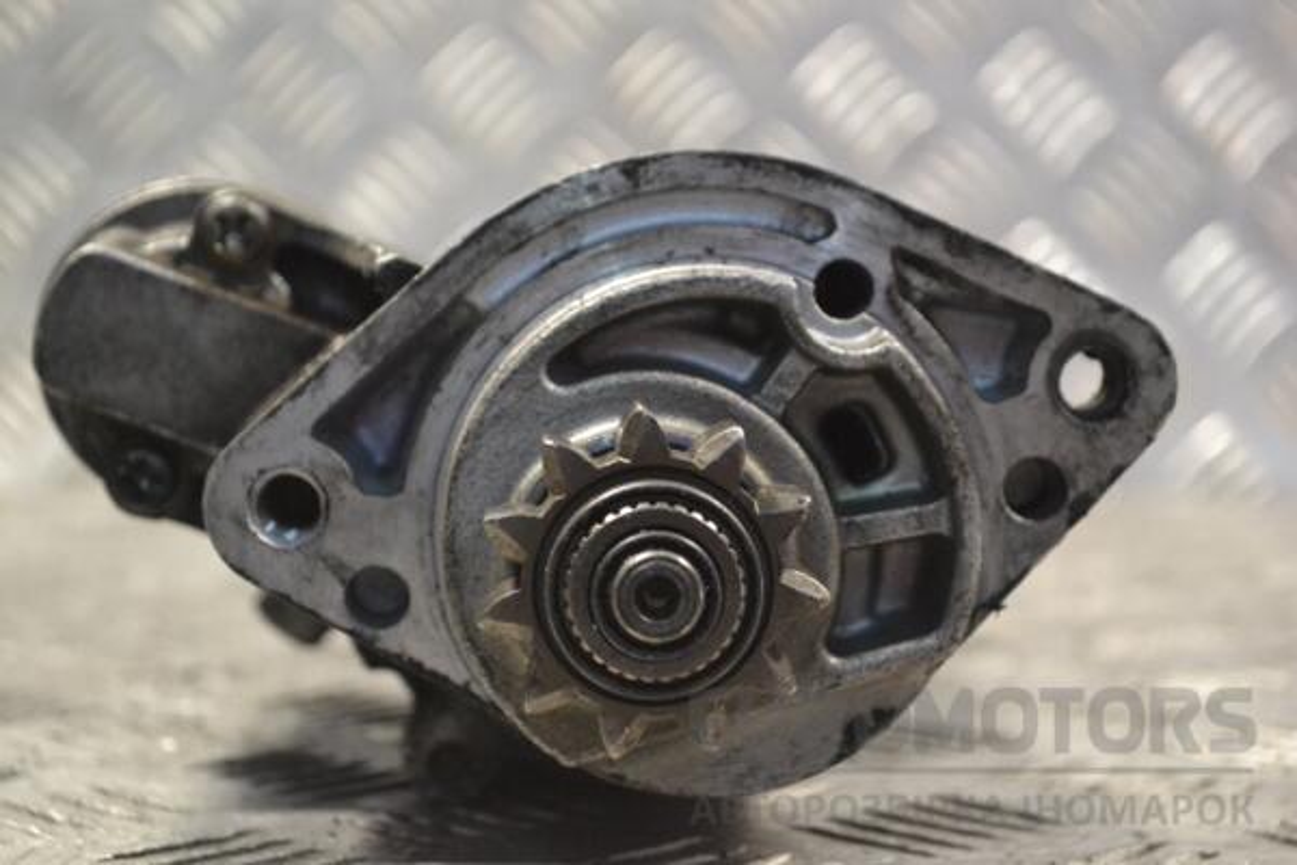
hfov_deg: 28.1
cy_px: 432
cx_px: 648
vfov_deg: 18.9
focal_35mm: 72
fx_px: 2594
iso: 3200
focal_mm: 48
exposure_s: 1/160
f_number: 5.6
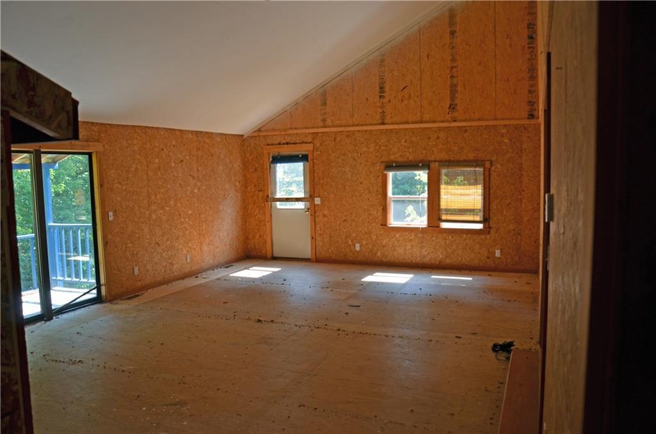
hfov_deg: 67.5
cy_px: 217
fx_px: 491
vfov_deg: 47.7
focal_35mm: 27
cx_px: 328
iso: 400
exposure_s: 1/100
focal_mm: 18
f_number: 5
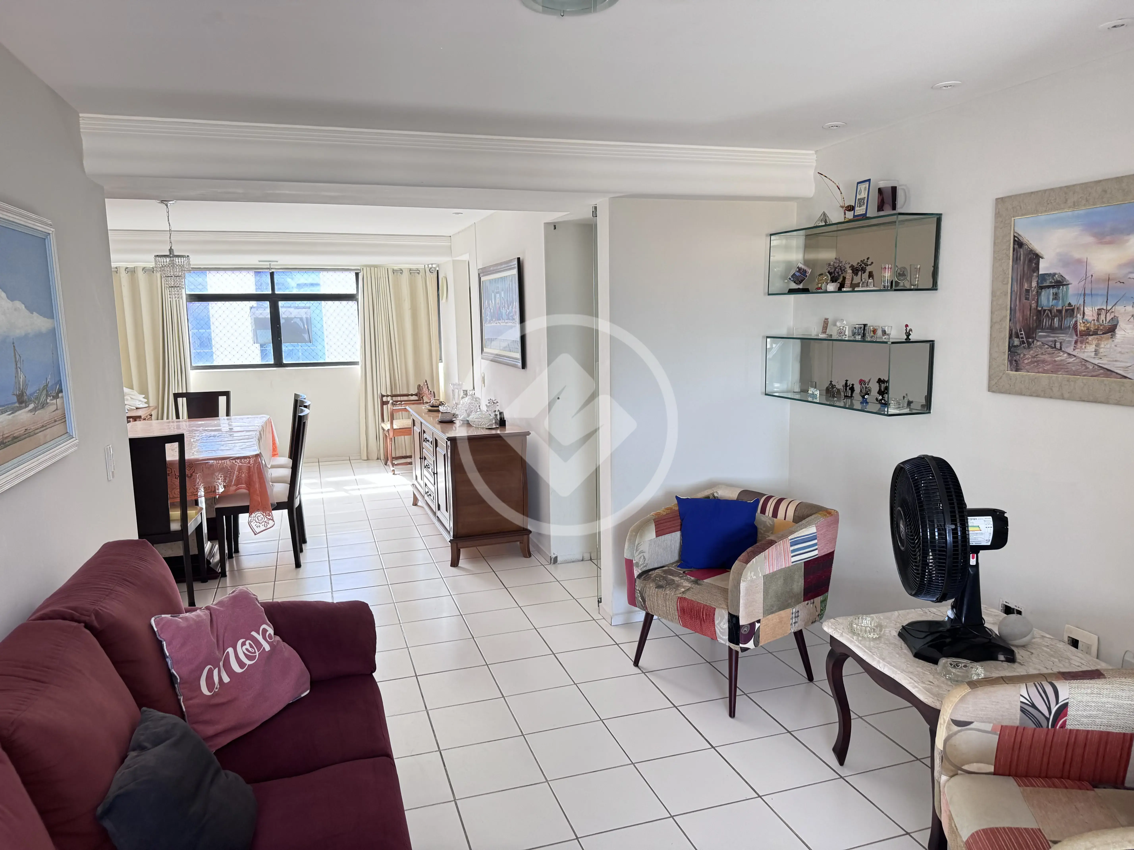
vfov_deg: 56.8
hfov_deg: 71.6
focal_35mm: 24
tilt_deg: -7.4
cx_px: 567
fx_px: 786
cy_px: 425
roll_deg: +0.9
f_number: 1.78
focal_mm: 6.76
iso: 200
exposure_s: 1/84
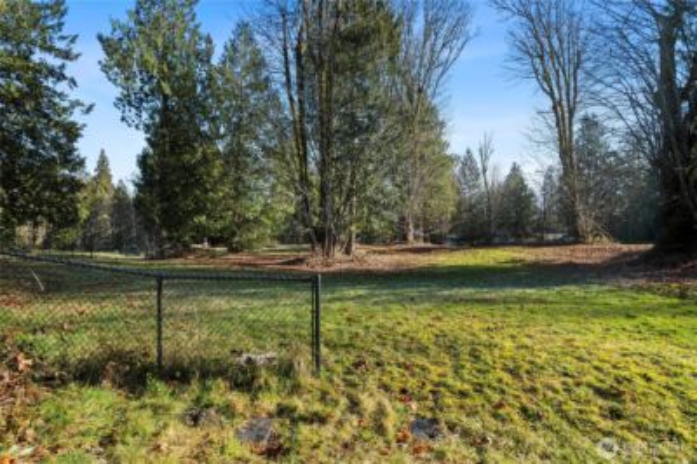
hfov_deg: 96.8
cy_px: 232
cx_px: 348
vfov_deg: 73.6
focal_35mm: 16
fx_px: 310
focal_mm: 16
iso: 200
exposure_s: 1/100
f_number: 8
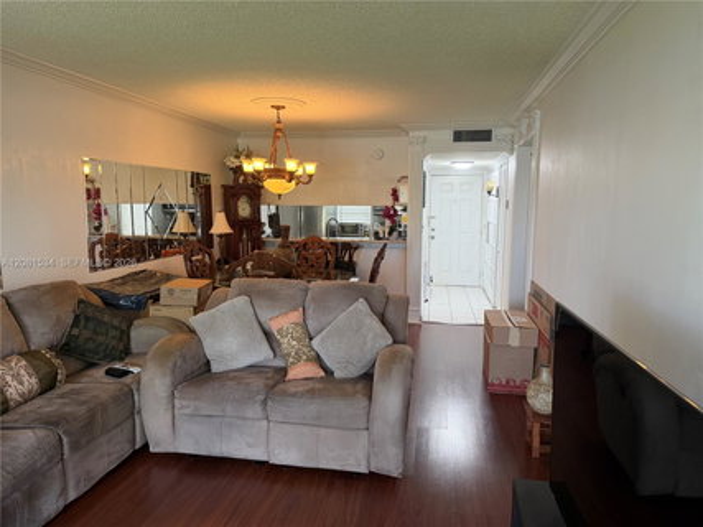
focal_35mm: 24
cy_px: 264
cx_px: 352
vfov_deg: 56.8
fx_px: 487
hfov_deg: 71.6
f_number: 1.78
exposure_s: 1/60
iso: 250
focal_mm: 6.76
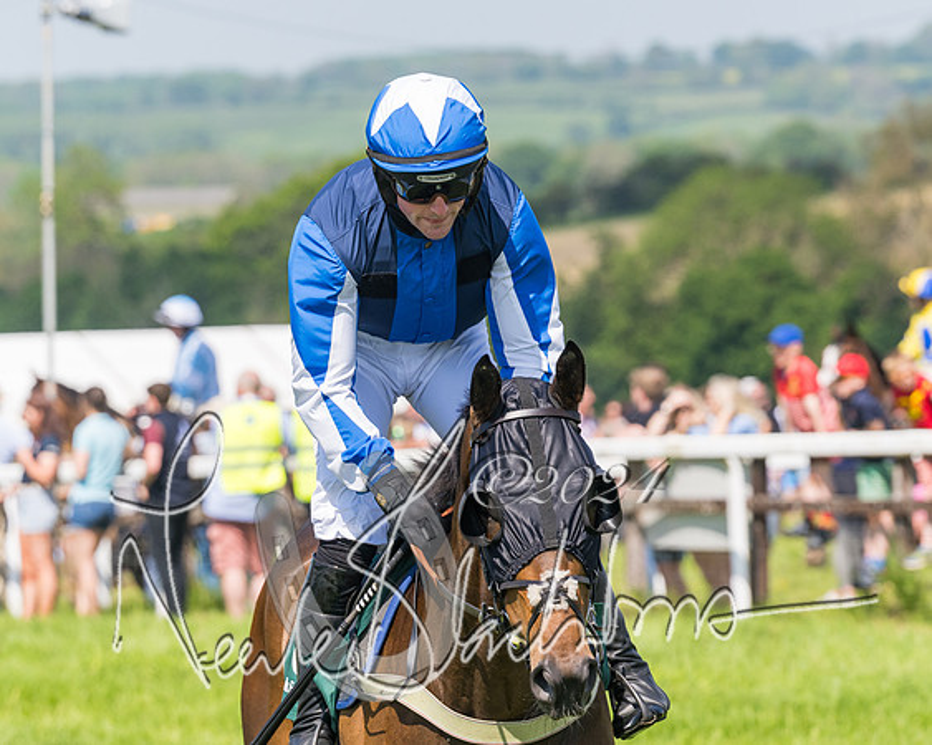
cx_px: 534
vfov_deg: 4.9
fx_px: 8617
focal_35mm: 313
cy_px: 315
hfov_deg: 6.2
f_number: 5
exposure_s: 1/1600
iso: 200
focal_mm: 160
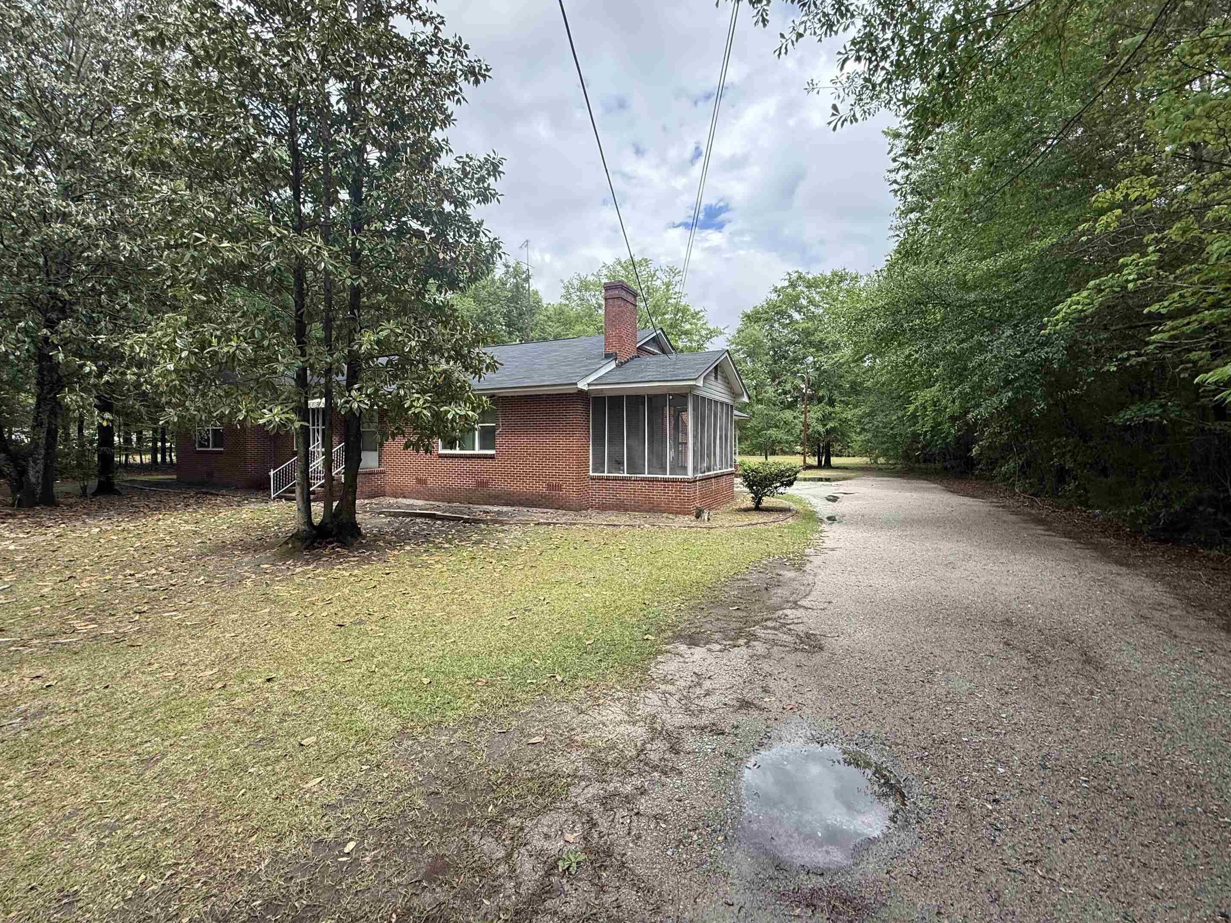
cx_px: 641
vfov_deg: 81.7
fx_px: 533
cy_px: 450
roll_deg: +0.3
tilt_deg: +2.7
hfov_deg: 98.1
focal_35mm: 15
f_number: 2.2
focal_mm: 2.22
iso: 64
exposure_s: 1/901
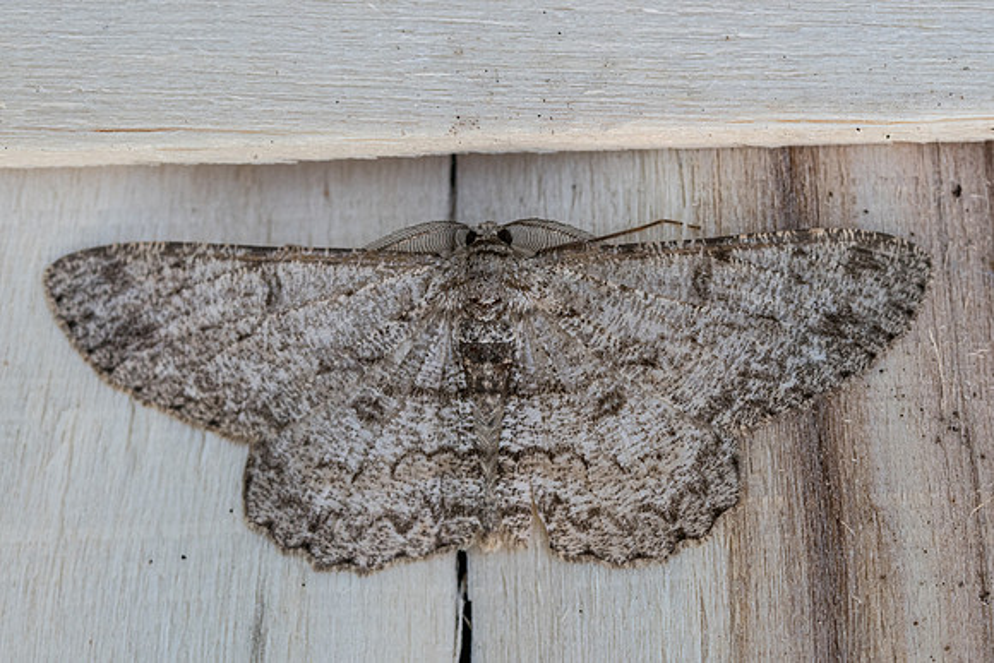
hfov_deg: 12.7
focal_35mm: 162
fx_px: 4472
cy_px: 330
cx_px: 512
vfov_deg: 8.5
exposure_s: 1/160
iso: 800
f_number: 7.1
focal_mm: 90
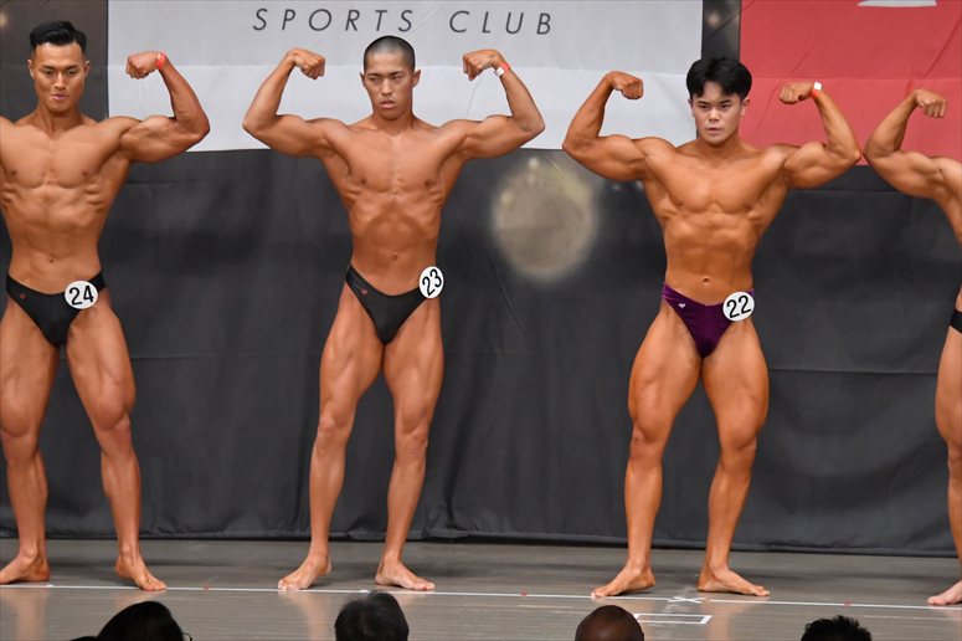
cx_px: 481
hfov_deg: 9.5
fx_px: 5796
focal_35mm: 217
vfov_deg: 6.3
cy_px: 320
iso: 5000
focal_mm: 145
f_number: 5.6
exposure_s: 1/400
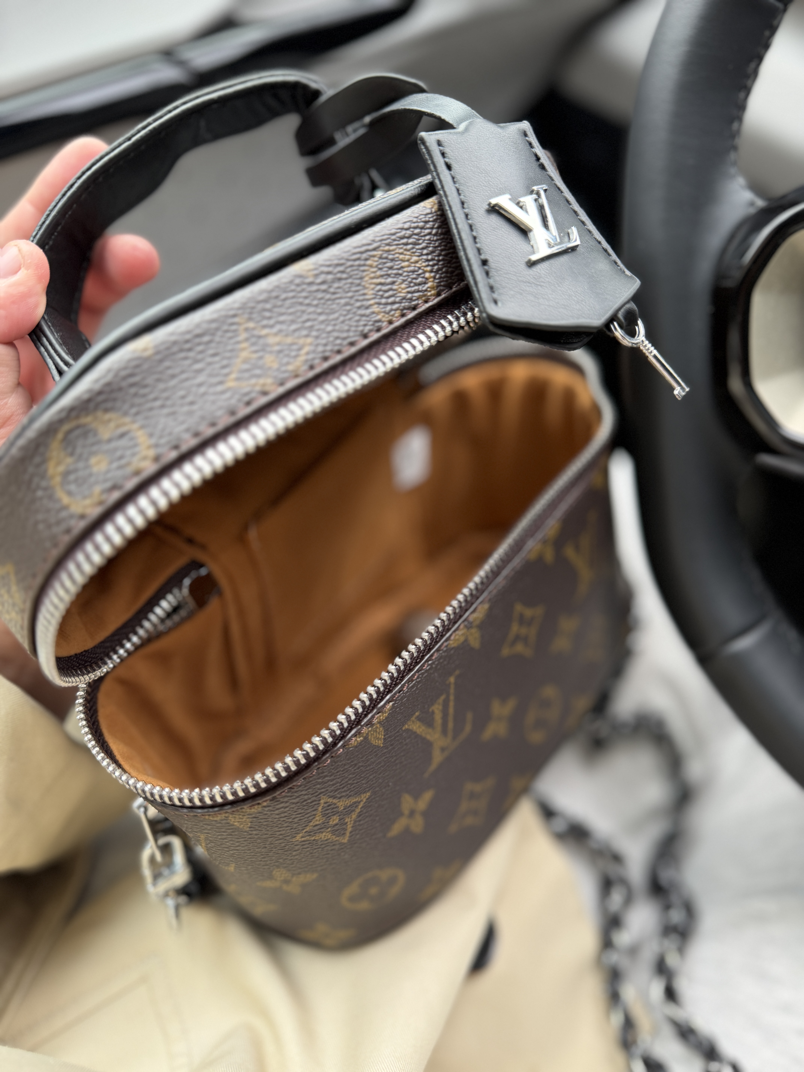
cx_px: 402
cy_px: 536
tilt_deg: -50.5
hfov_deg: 56.8
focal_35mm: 24
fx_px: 743
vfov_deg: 71.6
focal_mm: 6.76
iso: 160
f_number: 1.78
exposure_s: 1/121
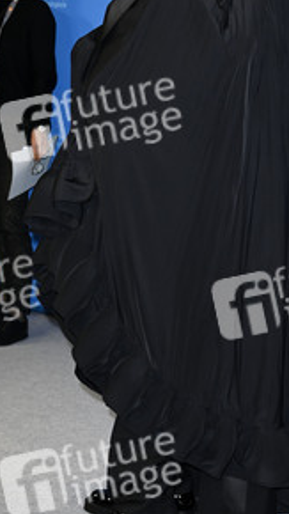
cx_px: 142
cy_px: 209
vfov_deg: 20.5
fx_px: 1418
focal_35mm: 104
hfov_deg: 11.6
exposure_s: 1/250
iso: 1250
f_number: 5.6
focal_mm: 72
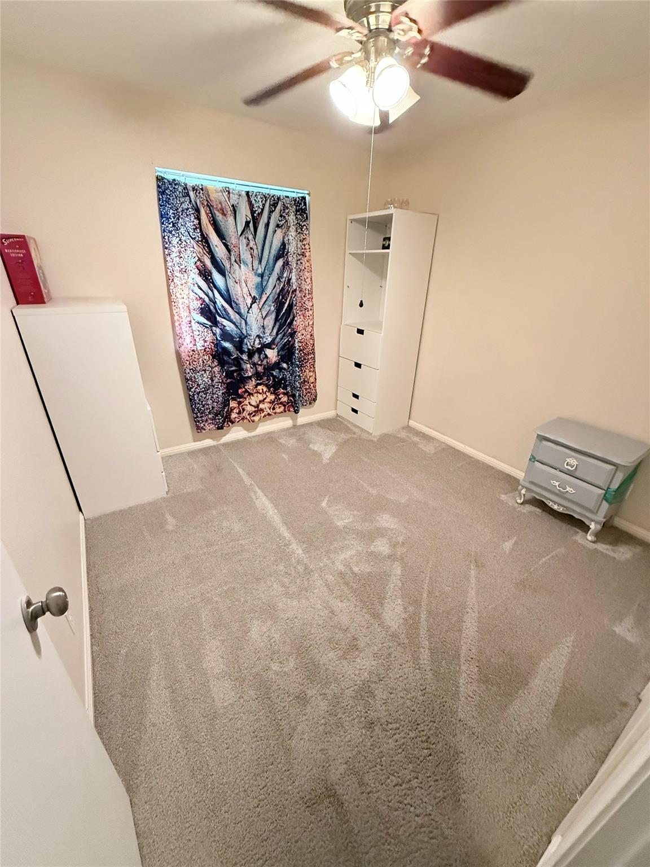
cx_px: 325
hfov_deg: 85.7
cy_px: 434
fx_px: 351
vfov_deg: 102.1
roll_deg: -2.0
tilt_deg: -25.7
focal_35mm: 14
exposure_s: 1/60
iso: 1000
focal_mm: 2.22
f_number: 2.2
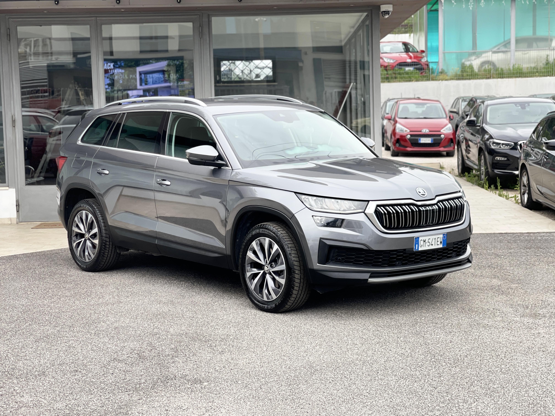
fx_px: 1026
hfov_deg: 30.3
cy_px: 208
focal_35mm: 64
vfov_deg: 22.9
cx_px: 278
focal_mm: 7.5
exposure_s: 1/121
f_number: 2.2
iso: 32
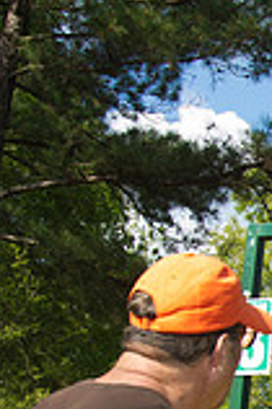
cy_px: 412
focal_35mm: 88
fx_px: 999
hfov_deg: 13.0
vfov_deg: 22.2
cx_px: 578
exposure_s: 1/200
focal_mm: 24
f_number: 5.6
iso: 100
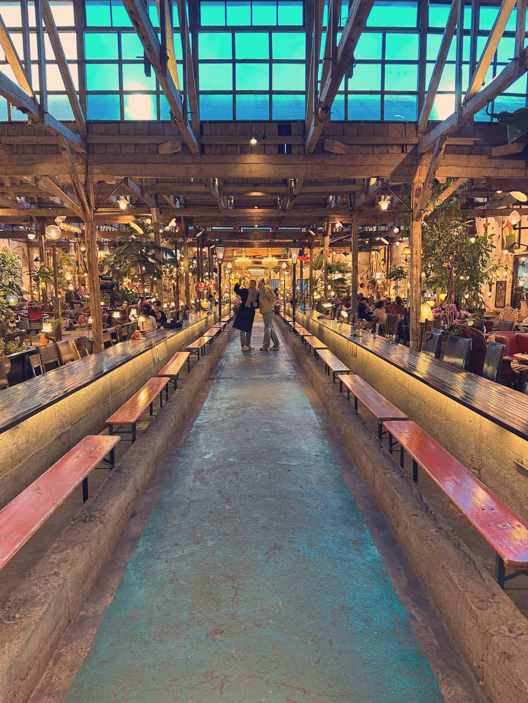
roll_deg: -0.1
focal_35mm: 24
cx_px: 264
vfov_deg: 71.6
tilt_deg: -6.1
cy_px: 352
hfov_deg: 56.8
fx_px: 488
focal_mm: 6.86
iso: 200
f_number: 1.78
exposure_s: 1/60
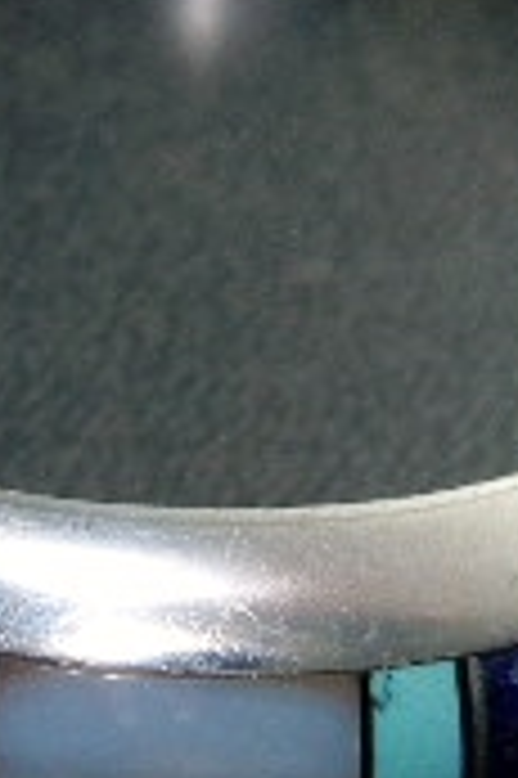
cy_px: 400
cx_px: 153
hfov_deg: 6.0
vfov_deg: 9.1
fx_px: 4909
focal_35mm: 227
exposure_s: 1/30
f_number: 4
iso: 200
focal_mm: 10.6
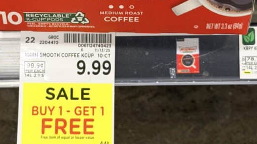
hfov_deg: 20.9
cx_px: 115
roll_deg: -0.3
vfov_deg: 11.8
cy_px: 9
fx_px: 695
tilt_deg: -44.1
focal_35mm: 102
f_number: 1.78
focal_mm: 6.76
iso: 100
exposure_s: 1/60
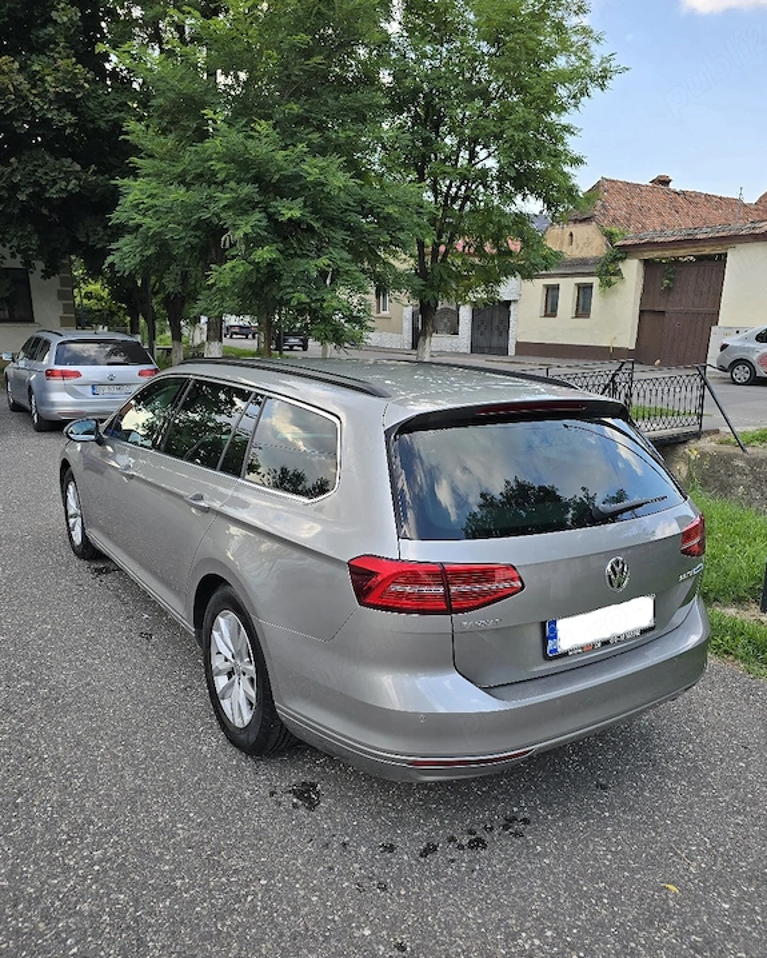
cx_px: 387
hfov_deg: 56.8
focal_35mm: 25
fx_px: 709
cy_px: 495
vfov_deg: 68.1
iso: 16
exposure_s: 1/182
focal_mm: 6.3
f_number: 1.7
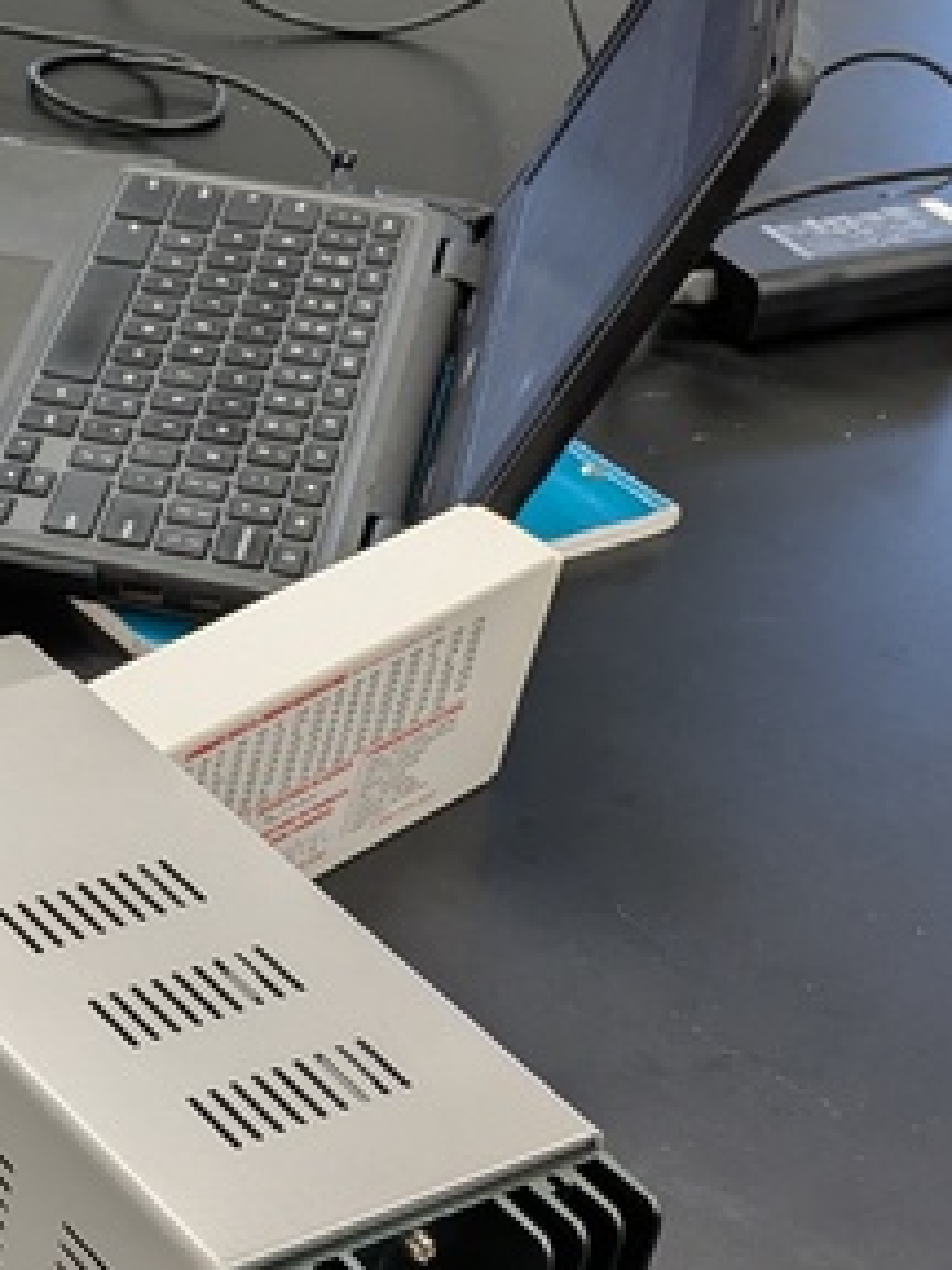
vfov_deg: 21.9
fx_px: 3264
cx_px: -439
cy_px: 833
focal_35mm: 89
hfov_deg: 15.4
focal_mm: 5.43
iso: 141
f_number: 1.89
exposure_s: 1/60
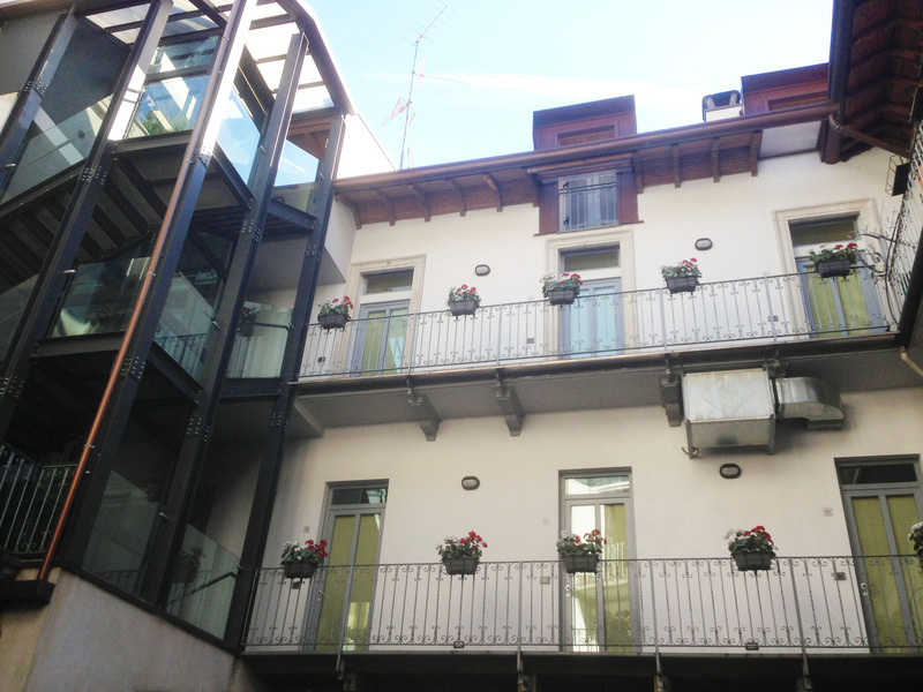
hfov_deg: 55.4
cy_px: 346
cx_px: 462
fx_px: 880
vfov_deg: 42.9
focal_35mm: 33
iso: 50
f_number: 2.4
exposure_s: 1/414
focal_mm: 4.13
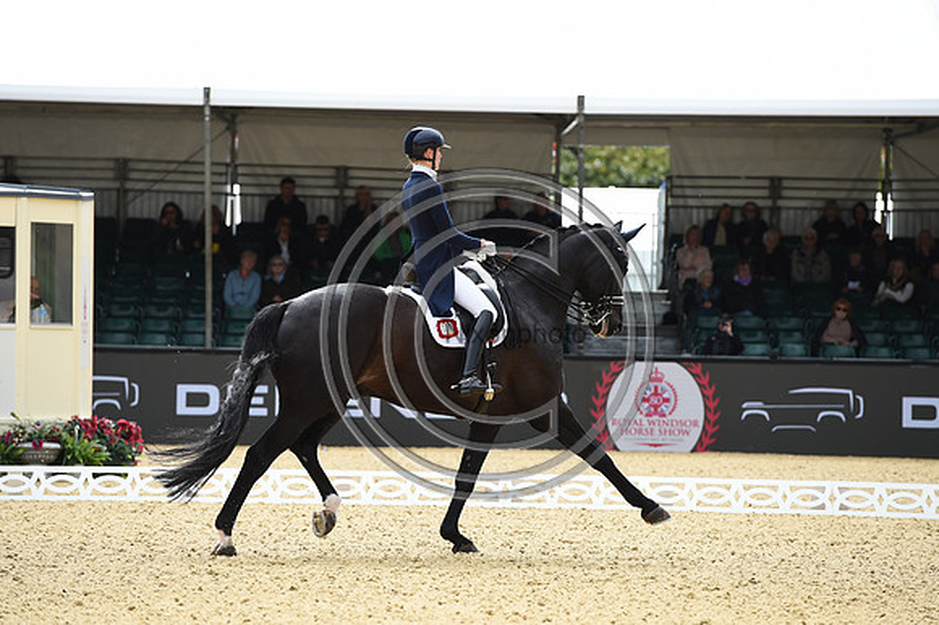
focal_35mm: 200
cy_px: 312
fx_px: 5213
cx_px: 470
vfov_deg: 6.9
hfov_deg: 10.3
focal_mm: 200
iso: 280
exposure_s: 1/1250
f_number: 5
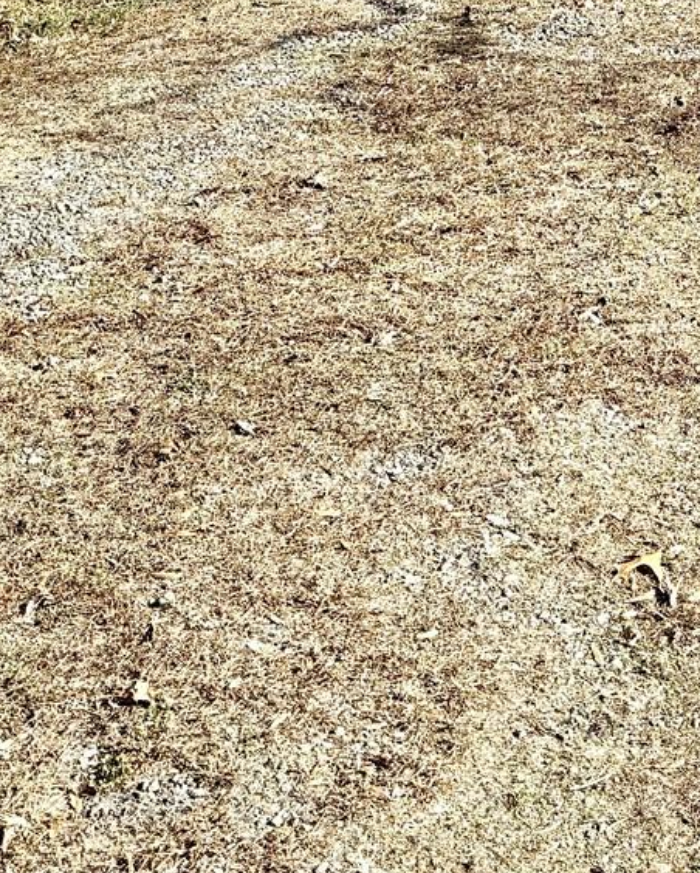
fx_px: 2199
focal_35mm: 85
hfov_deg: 17.6
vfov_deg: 20.3
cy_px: -305
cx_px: 734
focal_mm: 6.76
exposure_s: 1/2232
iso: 80
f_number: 1.78
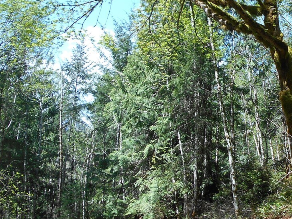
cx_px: 240
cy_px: 108
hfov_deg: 32.7
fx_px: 481
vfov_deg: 25.6
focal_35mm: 57
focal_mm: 4.6
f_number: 3.2
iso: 80
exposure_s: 1/250
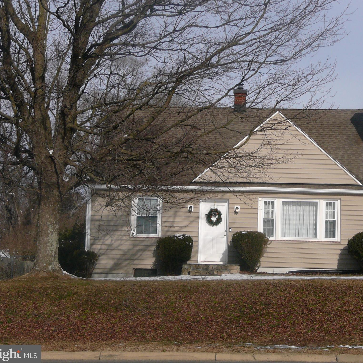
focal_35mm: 103
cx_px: 225
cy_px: 182
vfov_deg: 16.9
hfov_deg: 16.9
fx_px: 1222
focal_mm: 13
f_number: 6.3
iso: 80
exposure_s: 1/500
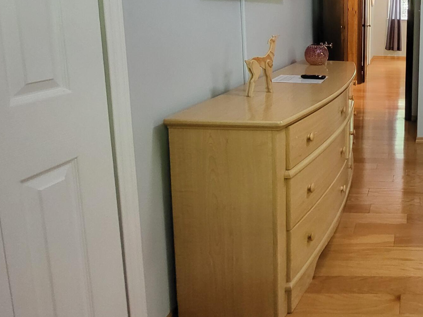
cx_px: 422
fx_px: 354
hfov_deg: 50.1
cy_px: 58
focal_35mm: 29
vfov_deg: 45.5
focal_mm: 1.74
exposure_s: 1/30
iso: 500
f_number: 2.2
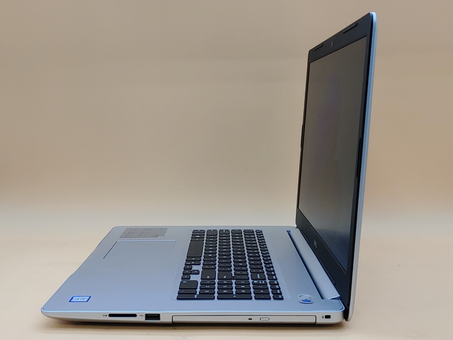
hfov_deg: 40.4
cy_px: 173
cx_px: 225
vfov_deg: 30.9
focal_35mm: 47
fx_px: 615
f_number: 1.8
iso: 50
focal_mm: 4.36
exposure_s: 1/119
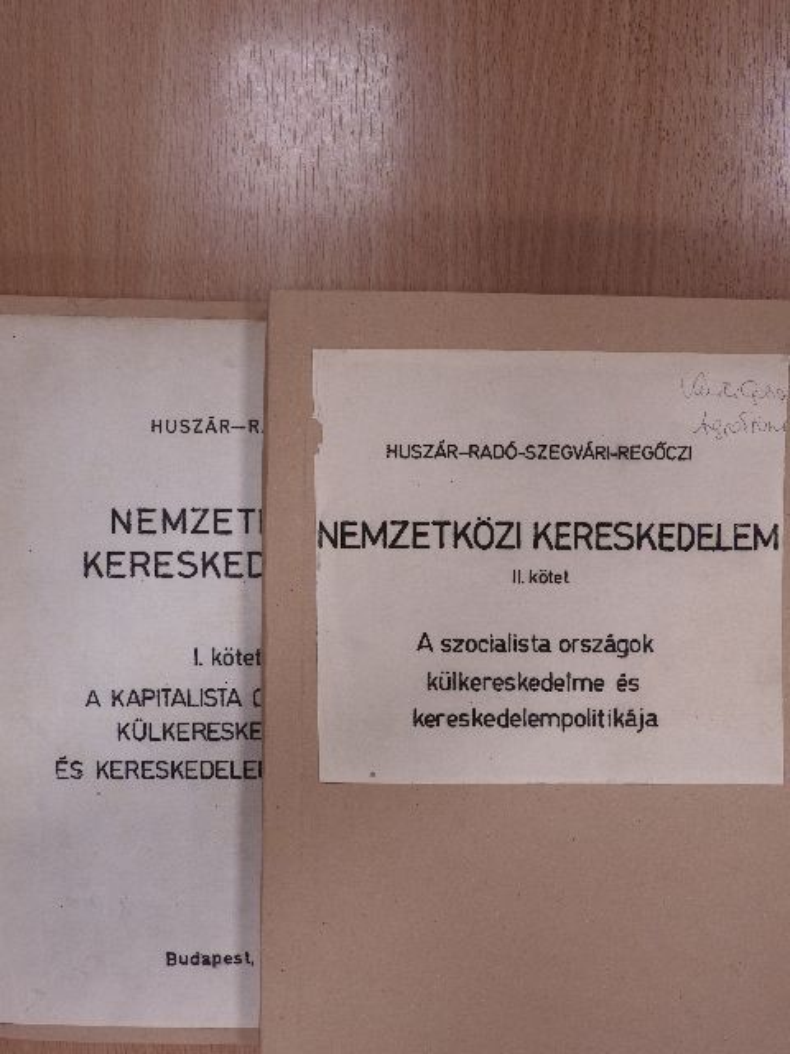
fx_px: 1004
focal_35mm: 33
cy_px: 527
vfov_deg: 55.4
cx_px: 395
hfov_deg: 42.9
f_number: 3.6
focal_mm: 5.9
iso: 100
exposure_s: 1/40
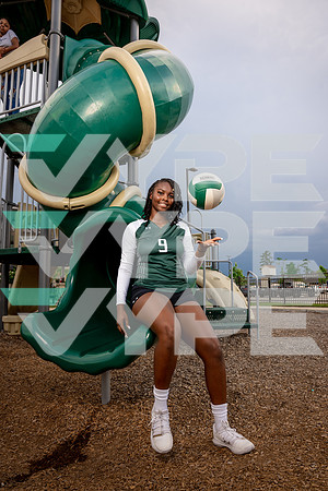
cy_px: 246
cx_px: 164
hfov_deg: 53.1
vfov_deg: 73.7
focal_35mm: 24
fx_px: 328
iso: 250
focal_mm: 24
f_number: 7.1
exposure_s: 1/250
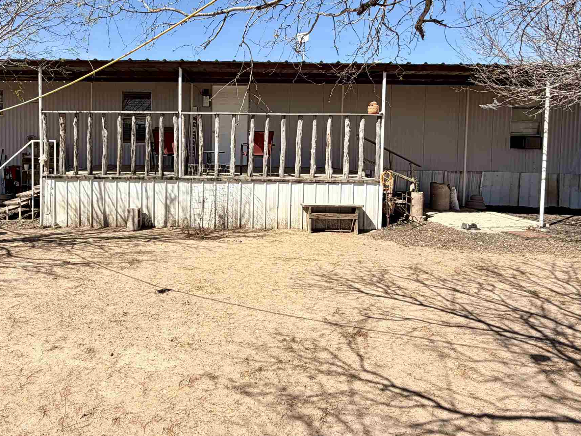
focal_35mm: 25
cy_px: 159
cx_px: 217
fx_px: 420
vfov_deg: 54.2
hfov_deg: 68.3
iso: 20
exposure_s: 1/853
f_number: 2.2
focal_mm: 2.22
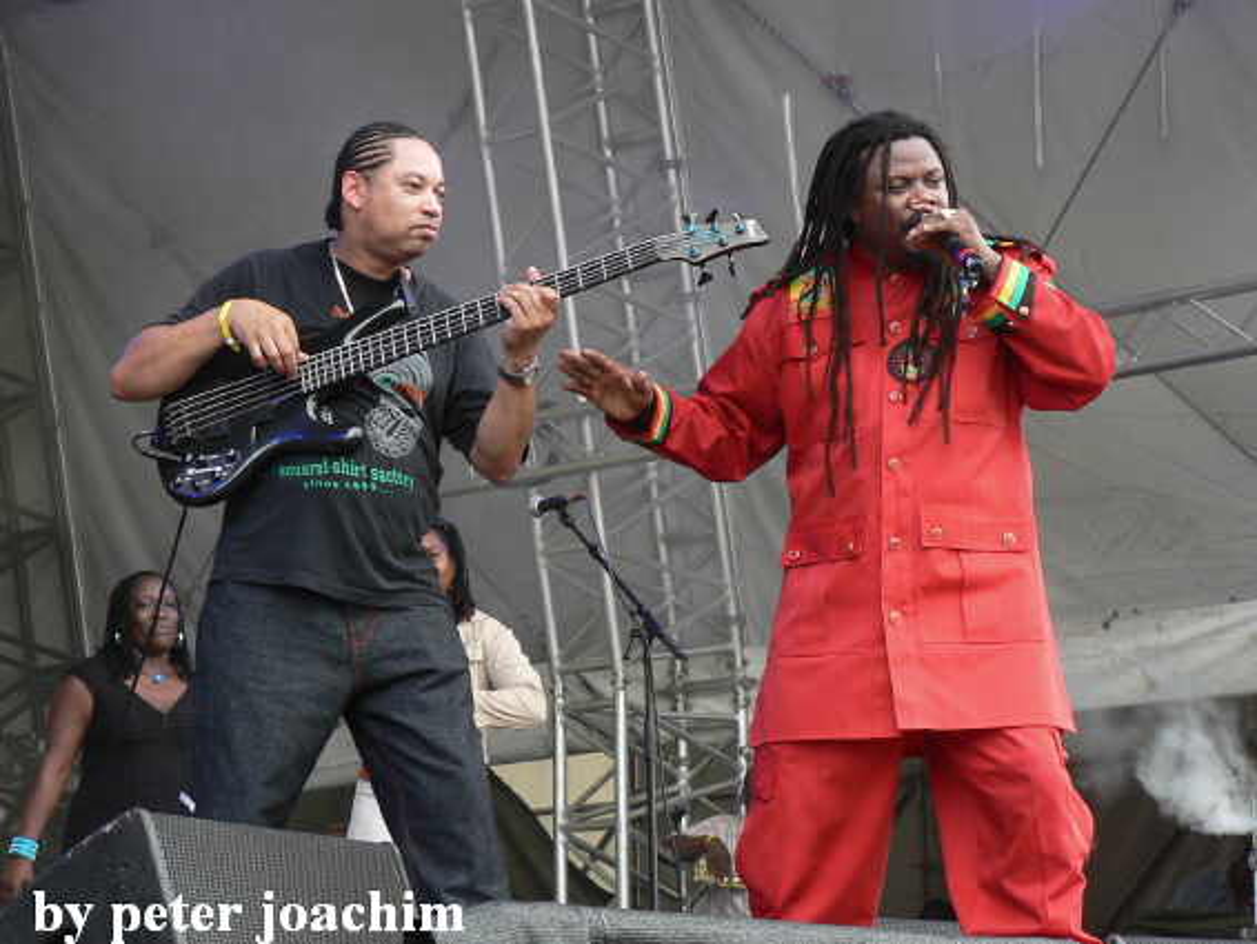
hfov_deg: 22.2
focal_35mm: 88
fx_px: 3197
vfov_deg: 16.8
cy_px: 472
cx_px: 628
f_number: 3.2
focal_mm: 15.2
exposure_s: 1/40
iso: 64
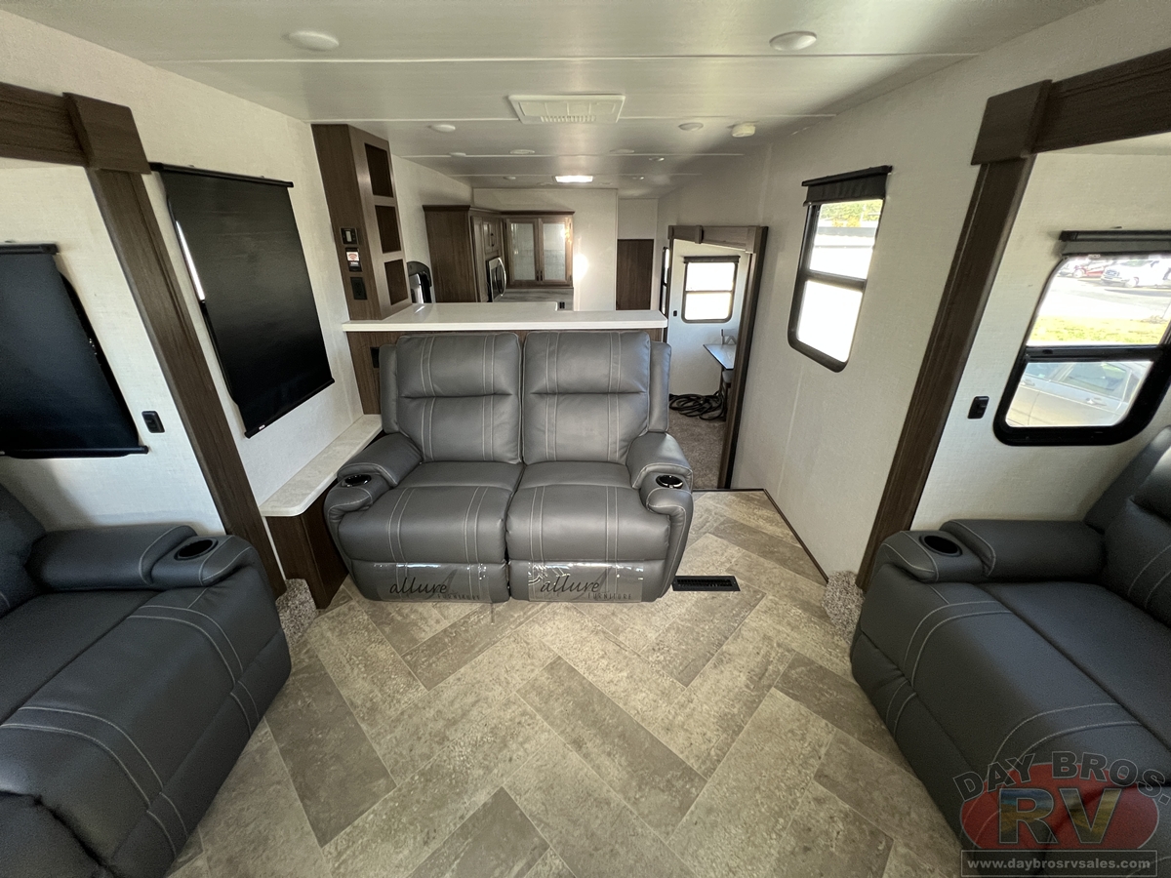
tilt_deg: -26.6
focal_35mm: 13
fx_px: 440
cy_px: 439
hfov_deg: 106.2
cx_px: 586
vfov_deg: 89.9
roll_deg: +0.9
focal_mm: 1.57
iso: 250
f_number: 1.8
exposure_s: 1/60
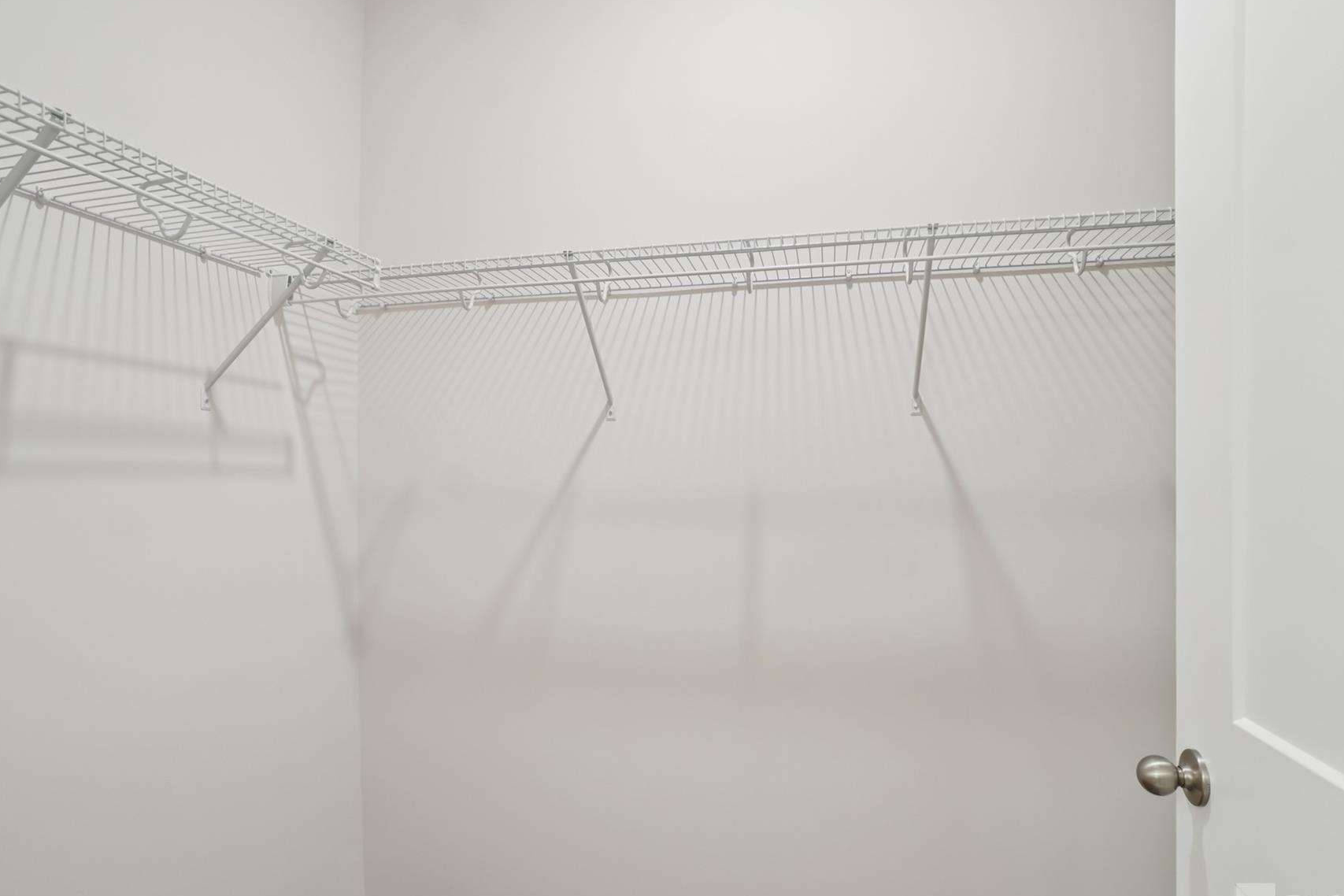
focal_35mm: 18
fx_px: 672
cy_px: 500
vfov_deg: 67.2
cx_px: 681
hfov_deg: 90.0
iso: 400
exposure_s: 1/15
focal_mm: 10
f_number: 8
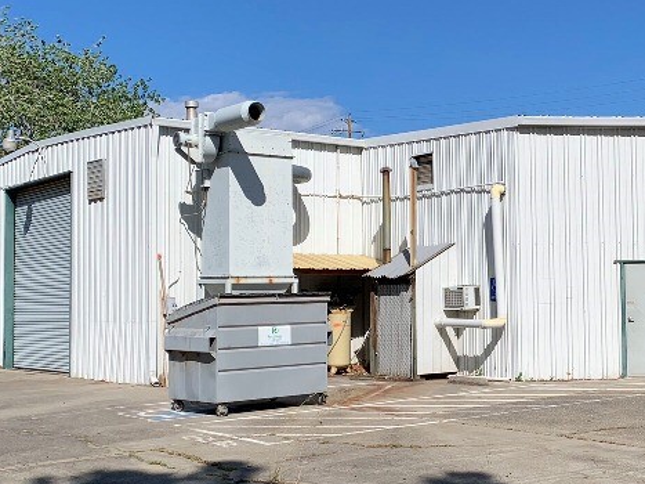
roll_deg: +1.6
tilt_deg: +4.5
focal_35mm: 57
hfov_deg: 32.6
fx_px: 1062
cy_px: 263
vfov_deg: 25.6
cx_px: 544
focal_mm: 4.25
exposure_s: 1/4673
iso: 25
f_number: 1.8
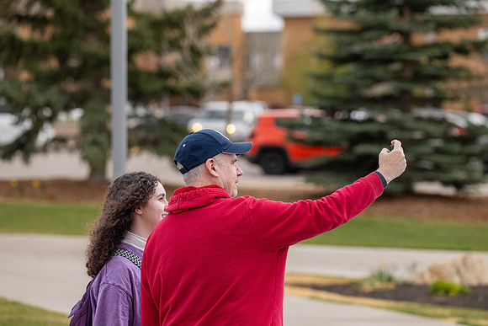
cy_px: 163
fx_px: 2712
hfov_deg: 10.3
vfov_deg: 6.9
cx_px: 244
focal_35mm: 200
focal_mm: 200
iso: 1000
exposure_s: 1/2000
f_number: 5.6
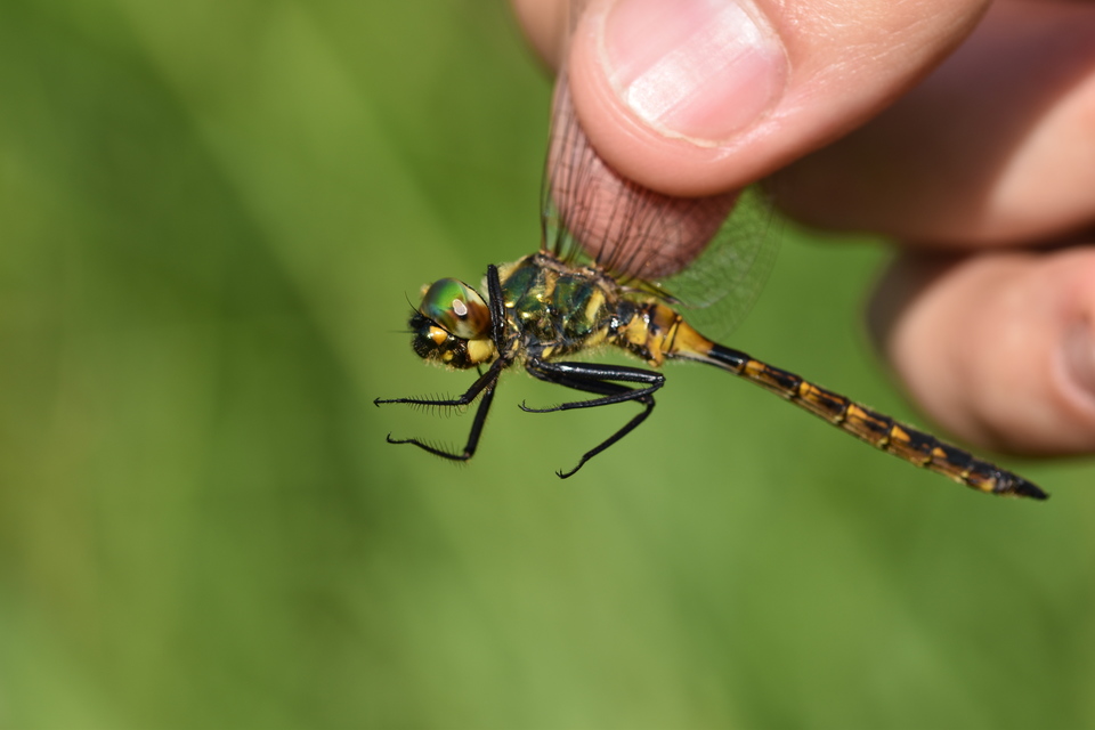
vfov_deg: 8.7
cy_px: 365
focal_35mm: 158
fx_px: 4790
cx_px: 548
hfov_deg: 13.0
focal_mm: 105
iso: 100
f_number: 8
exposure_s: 1/320
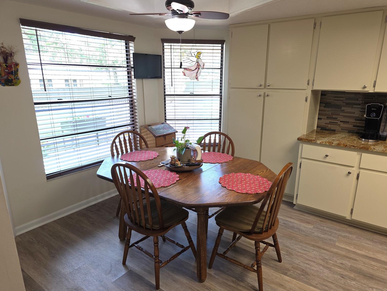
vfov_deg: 56.8
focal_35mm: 24
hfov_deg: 71.6
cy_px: 149
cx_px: 195
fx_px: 268
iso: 64
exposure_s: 1/60
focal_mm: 6.3
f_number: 1.7
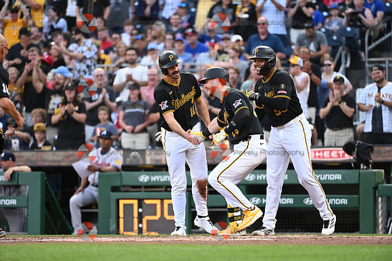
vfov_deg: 4.4
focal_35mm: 310
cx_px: 196
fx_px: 3374
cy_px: 130
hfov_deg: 6.7
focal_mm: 310
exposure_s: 1/1600
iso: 2500
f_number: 4
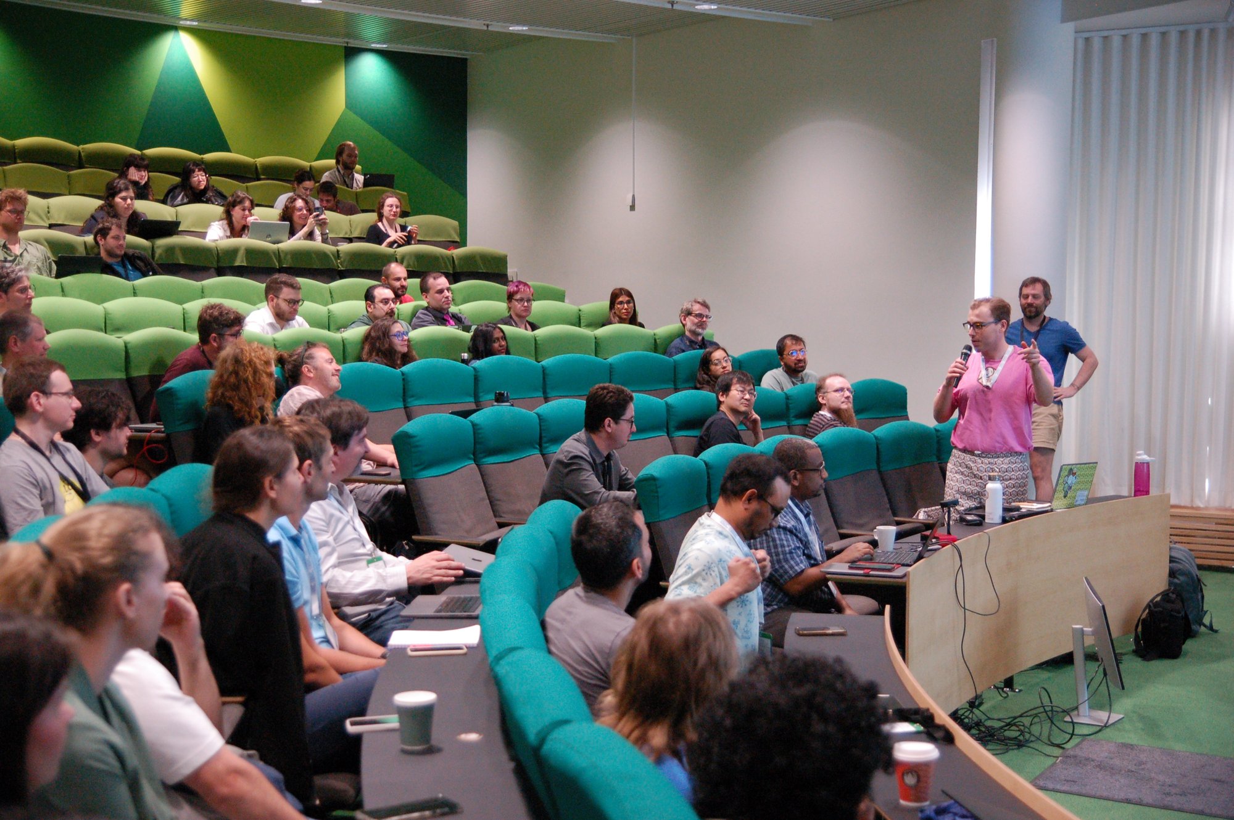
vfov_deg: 26.4
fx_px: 1747
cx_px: 617
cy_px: 410
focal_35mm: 51
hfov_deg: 38.9
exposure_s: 1/125
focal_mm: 34
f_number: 3.2
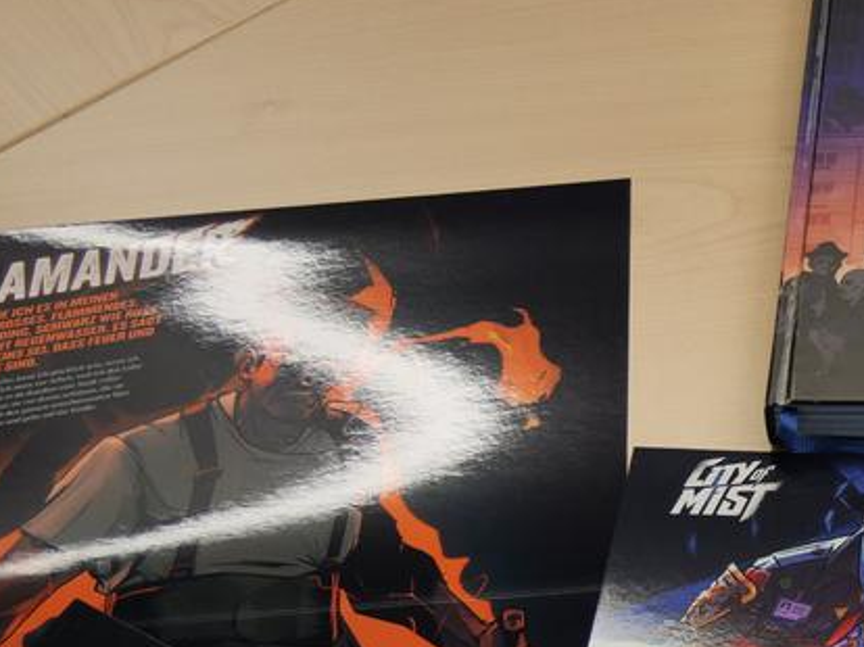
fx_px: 2170
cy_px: 724
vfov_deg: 16.4
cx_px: 1064
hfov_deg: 20.9
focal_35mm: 87
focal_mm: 15
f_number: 3.7
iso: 200
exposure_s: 1/100
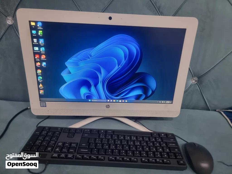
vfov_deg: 56.8
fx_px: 161
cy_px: 87
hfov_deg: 71.6
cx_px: 116
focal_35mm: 24
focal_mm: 6.7
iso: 320
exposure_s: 1/50
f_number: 1.8
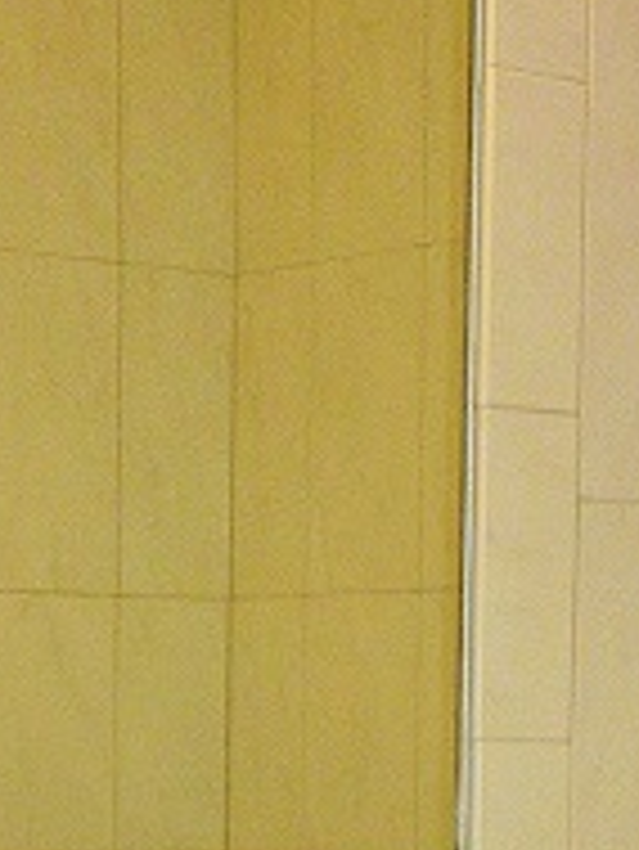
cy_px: 1372
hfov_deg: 10.2
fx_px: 3565
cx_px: 508
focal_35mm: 145
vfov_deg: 12.7
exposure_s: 1/30
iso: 100
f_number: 3.3
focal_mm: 5.2
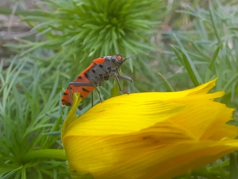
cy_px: 72
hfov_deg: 50.0
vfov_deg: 38.5
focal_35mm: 37
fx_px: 254
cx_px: 104
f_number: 2.4
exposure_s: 1/100
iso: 80
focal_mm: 2.13
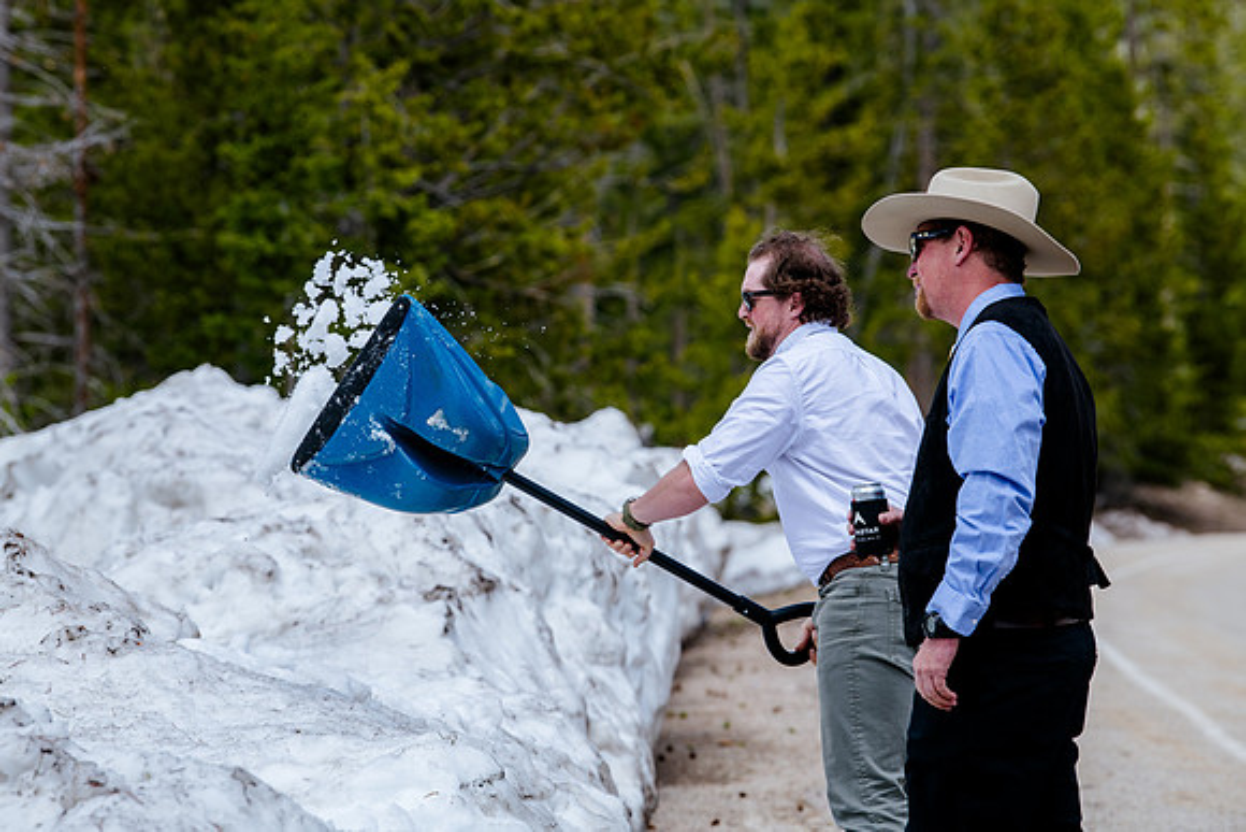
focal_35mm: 183
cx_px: 576
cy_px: 385
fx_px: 6327
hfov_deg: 11.2
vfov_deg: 7.5
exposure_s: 1/800
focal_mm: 170
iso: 160
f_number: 5.6
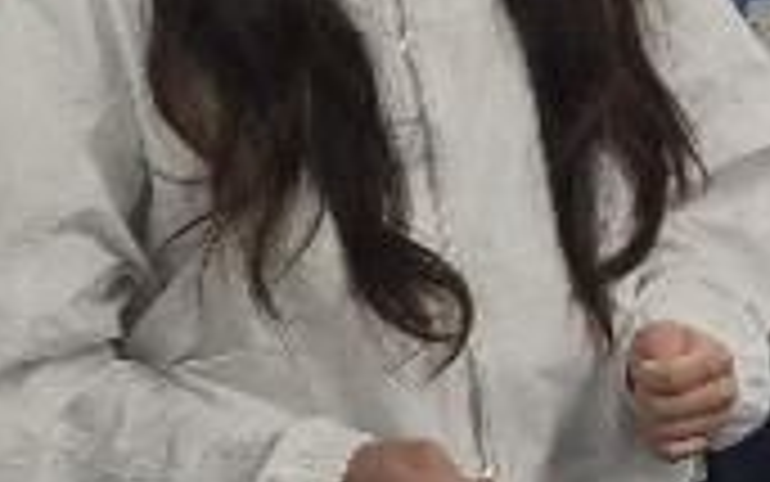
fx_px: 3842
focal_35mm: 183
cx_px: 2292
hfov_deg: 9.2
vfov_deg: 7.1
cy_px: -185
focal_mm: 5.4
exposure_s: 1/120
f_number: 1.8
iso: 100
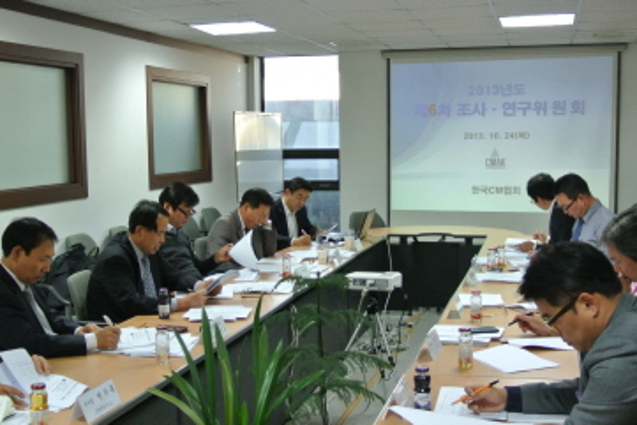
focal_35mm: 49
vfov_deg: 27.5
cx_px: 316
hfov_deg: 40.3
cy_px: 236
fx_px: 867
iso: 400
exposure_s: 1/80
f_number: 3.8
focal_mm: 12.7
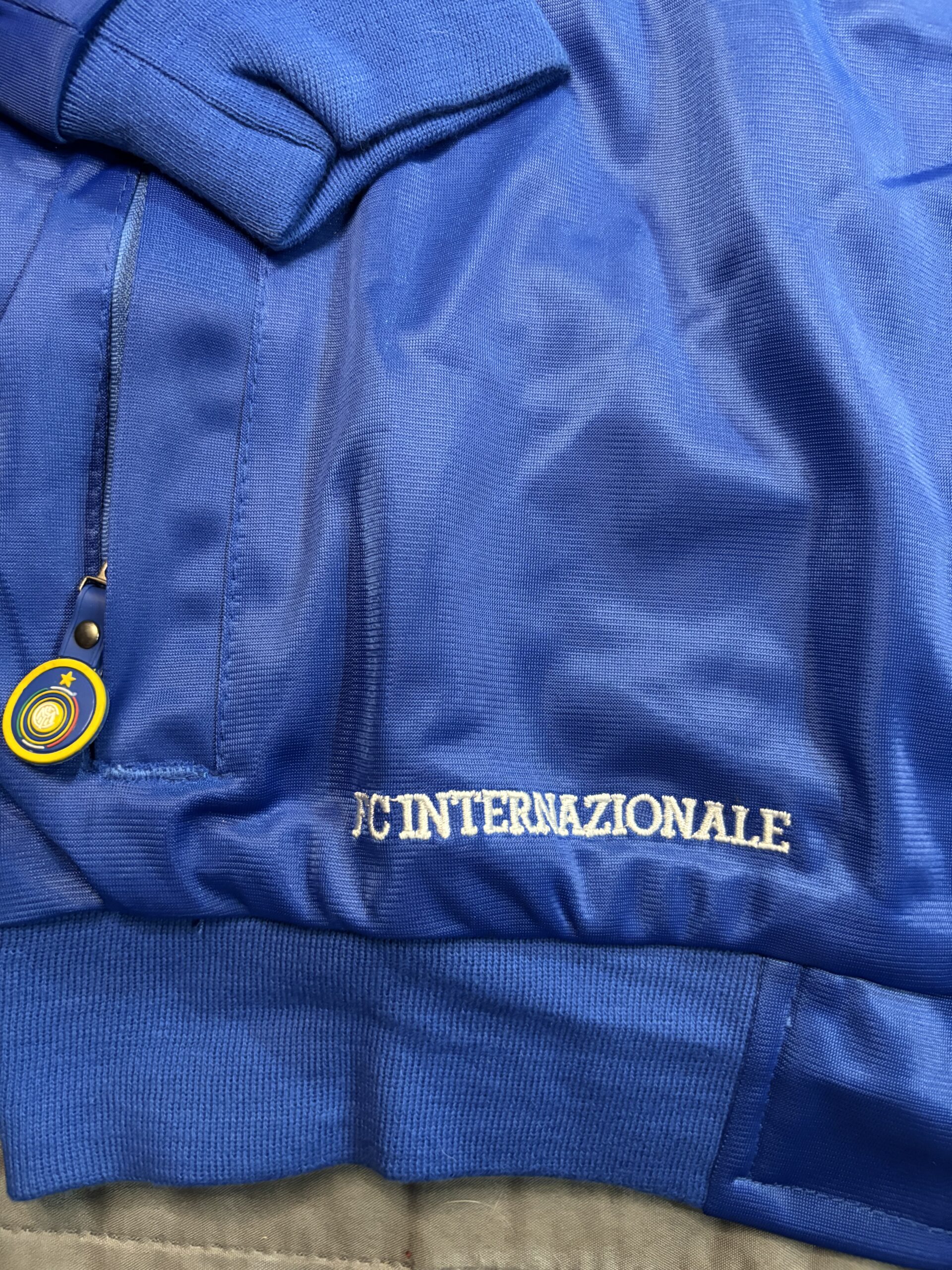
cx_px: 476
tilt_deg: -85.5
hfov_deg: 53.1
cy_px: 635
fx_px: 953
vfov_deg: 67.3
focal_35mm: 26
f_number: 1.6
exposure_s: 1/25
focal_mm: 5.96
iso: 500
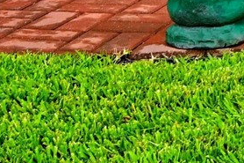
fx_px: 1592
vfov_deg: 5.4
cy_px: -390
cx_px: 697
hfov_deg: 7.8
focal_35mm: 235
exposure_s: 1/250
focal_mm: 30
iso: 400
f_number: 8
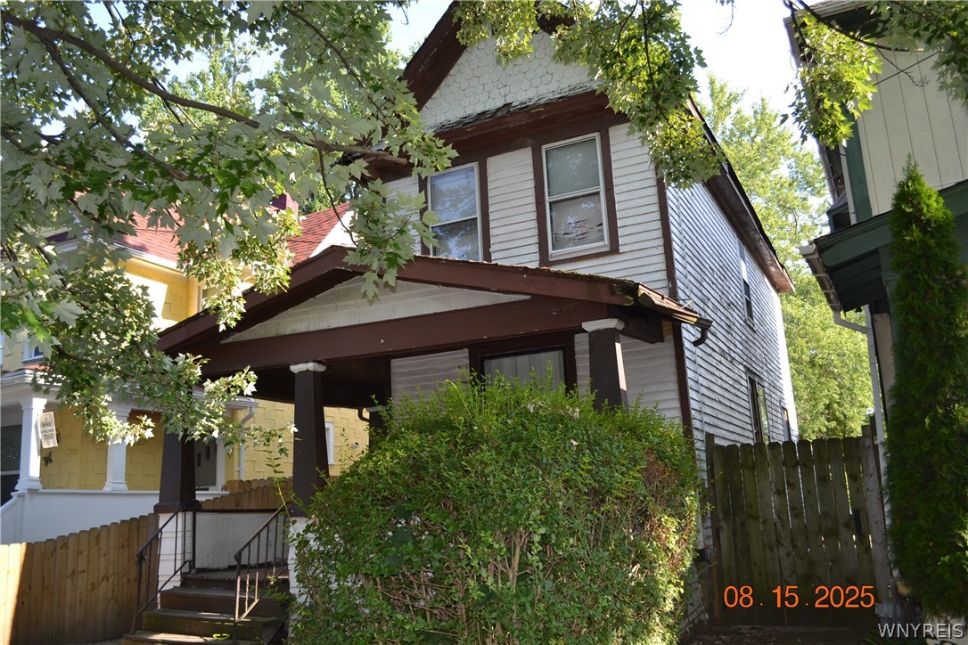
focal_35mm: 30
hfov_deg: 61.9
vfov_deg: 43.6
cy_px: 322
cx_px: 484
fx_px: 807
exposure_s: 1/125
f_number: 4
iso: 100
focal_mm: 20
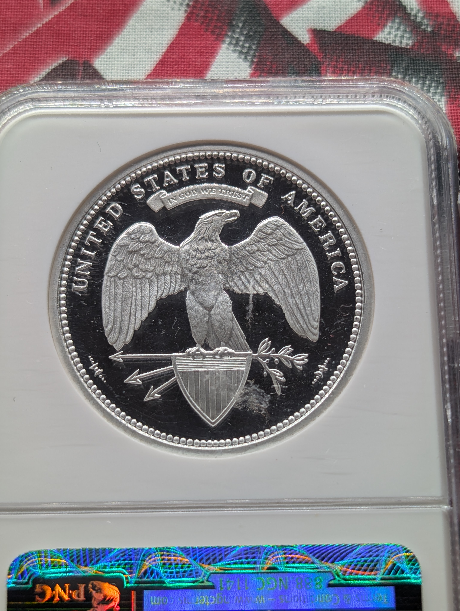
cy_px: 306
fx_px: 866
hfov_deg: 29.7
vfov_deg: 38.9
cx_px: 230
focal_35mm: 49
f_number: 1.68
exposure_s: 1/45.3
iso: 19
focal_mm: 6.9
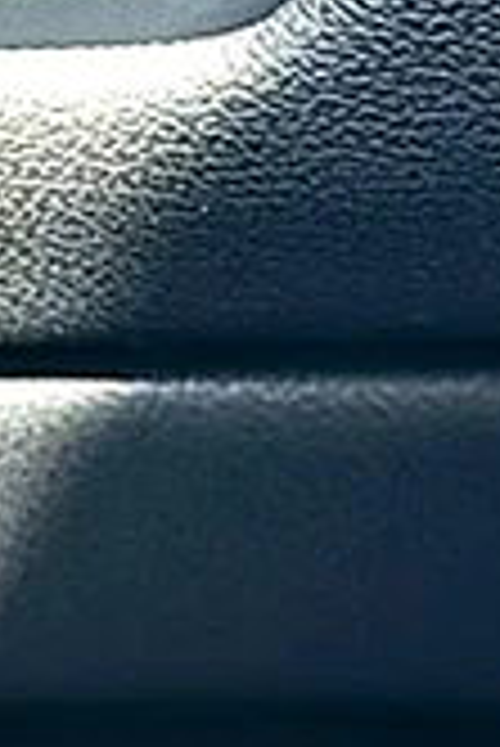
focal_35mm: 171
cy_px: -250
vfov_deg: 11.7
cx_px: -631
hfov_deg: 7.6
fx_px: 3555
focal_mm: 6.86
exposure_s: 1/241
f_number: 1.78
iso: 64
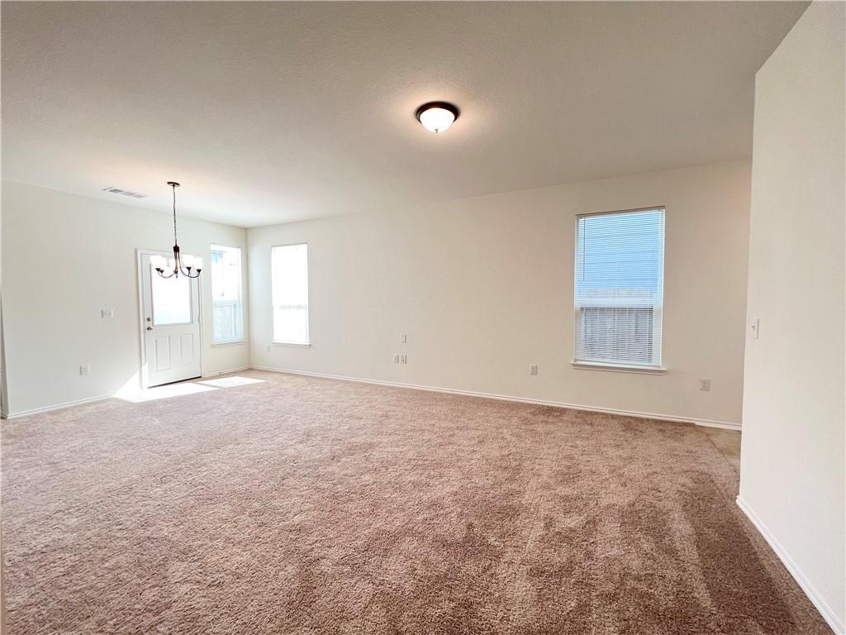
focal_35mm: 13
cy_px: 318
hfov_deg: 106.2
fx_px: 318
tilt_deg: -3.2
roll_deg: +0.3
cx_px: 423
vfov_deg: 89.9
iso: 125
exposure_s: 1/120
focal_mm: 1.57
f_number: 1.8
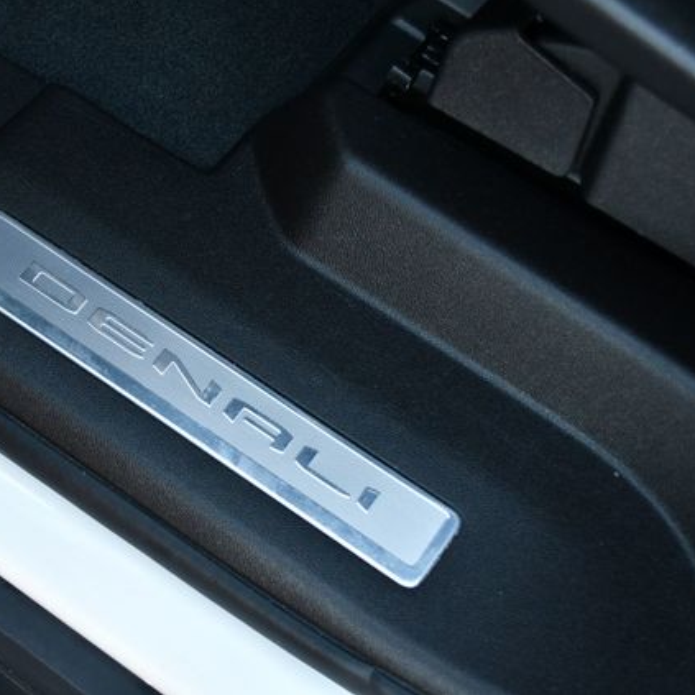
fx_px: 1635
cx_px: 191
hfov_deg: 23.8
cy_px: 345
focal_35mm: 72
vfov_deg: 24.0
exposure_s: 1/160
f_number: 4.5
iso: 800
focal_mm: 28
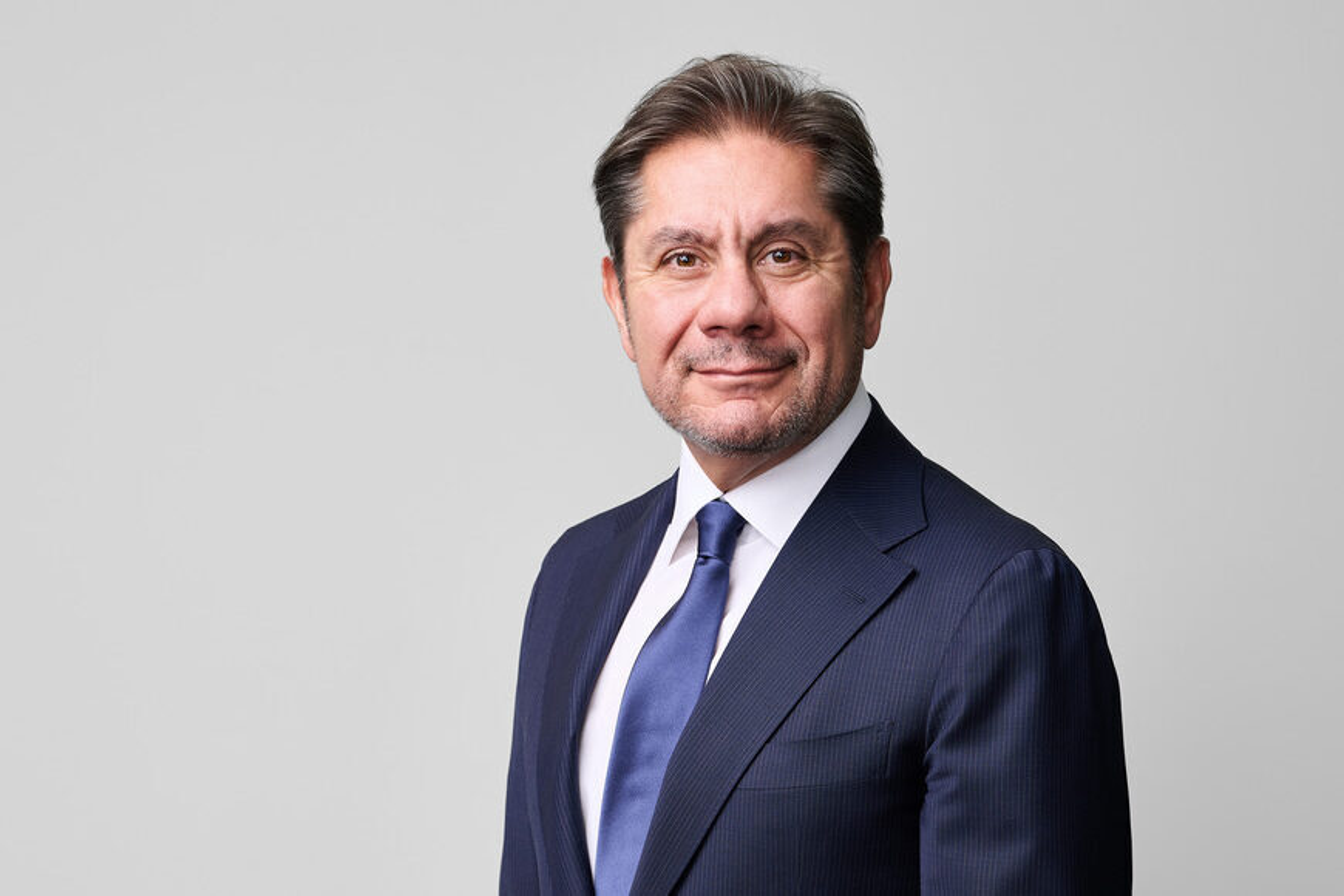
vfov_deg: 15.9
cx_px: 672
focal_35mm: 86
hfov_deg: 23.6
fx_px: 3210
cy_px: 448
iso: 250
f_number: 8
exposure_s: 1/200
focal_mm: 86
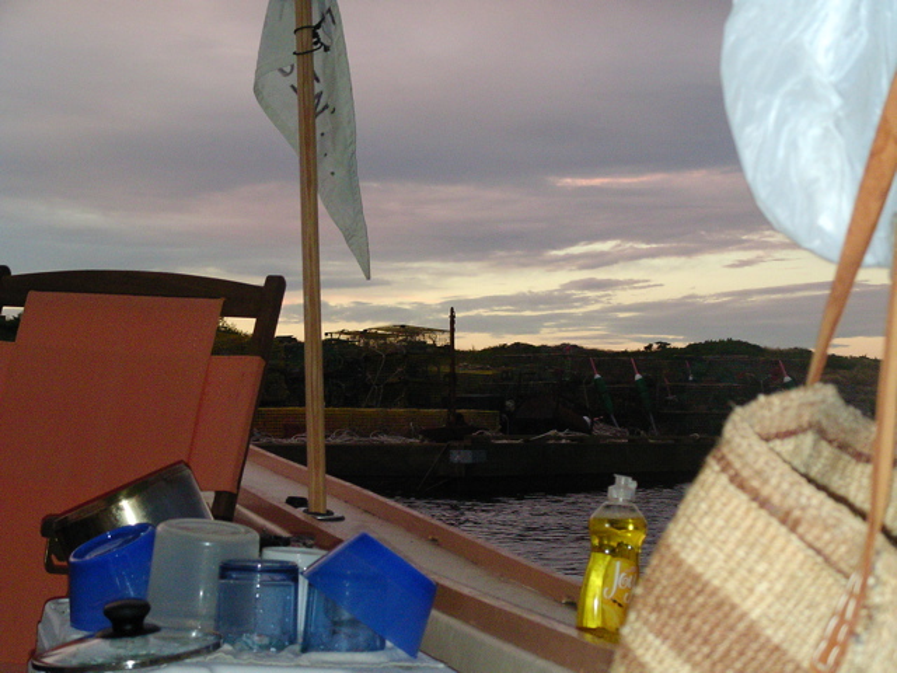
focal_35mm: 73
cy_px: 336
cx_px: 448
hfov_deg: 26.7
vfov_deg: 20.2
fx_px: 1892
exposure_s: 1/43
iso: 200
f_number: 3.8
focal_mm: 11.2
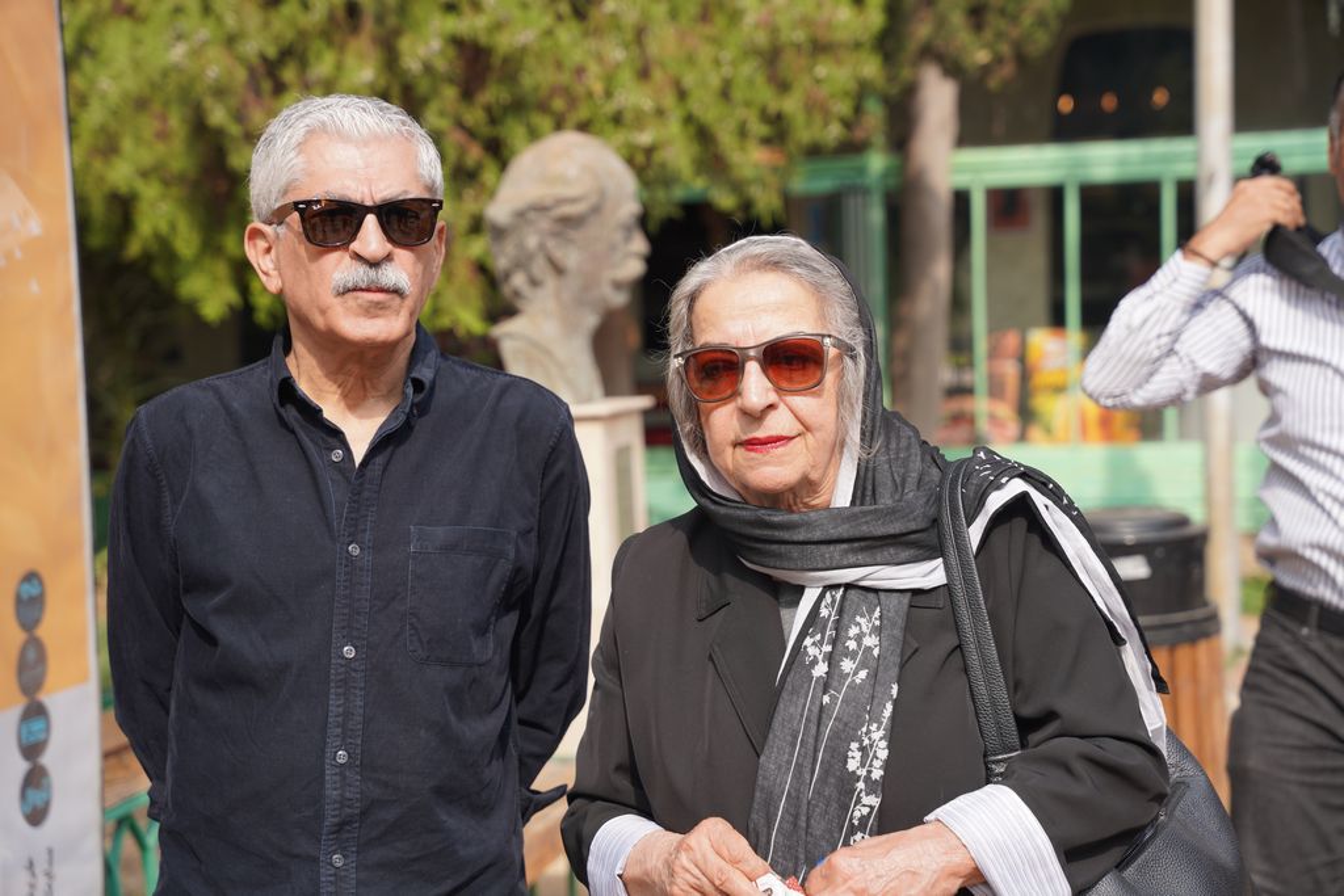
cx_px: 672
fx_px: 2614
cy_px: 448
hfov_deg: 28.8
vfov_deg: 19.5
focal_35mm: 70
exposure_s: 1/400
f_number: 4.5
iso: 100
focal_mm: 70
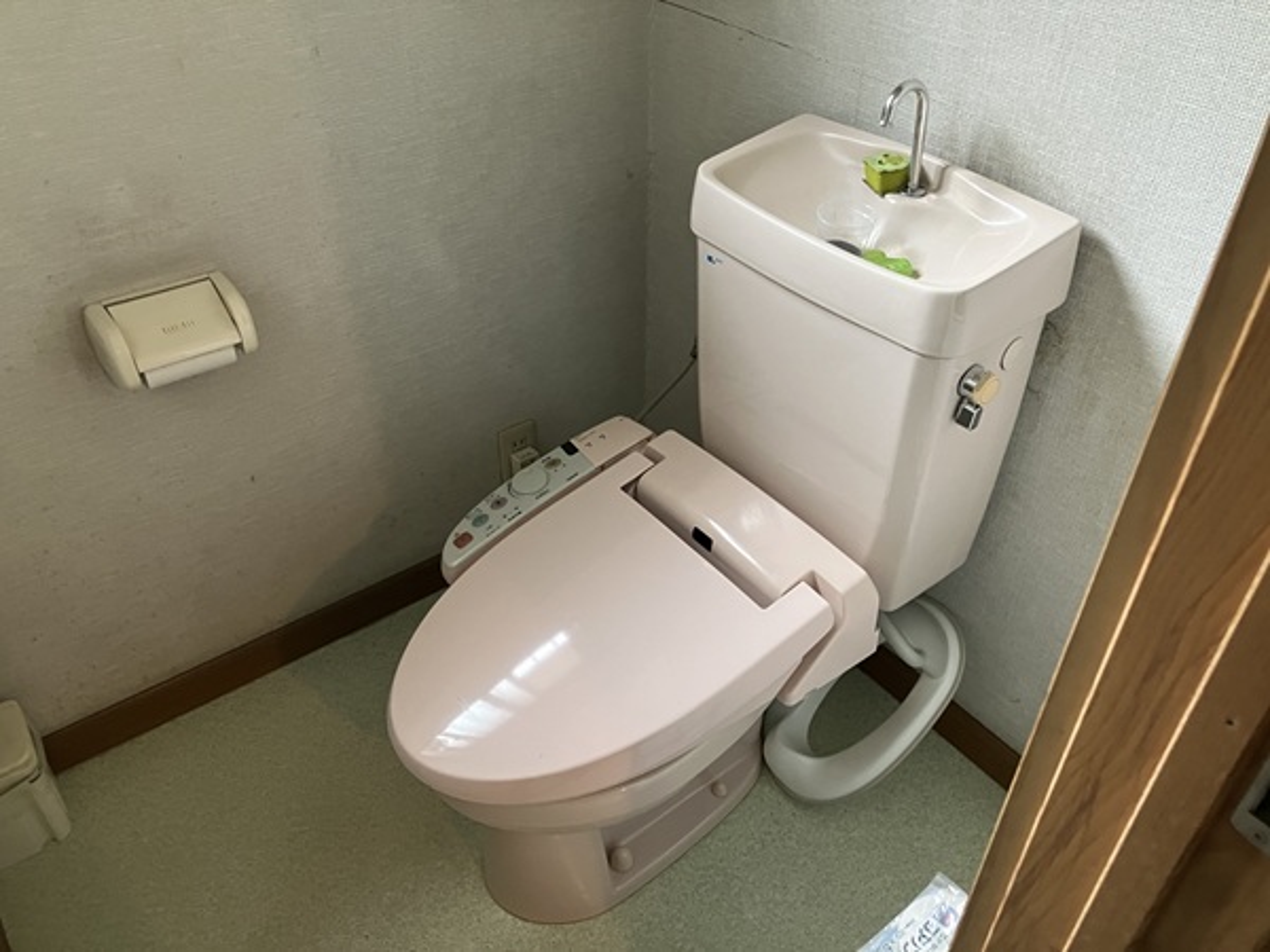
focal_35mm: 28
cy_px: 476
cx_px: 635
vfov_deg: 49.7
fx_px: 1027
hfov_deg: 63.4
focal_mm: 3.99
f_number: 1.8
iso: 320
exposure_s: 1/60
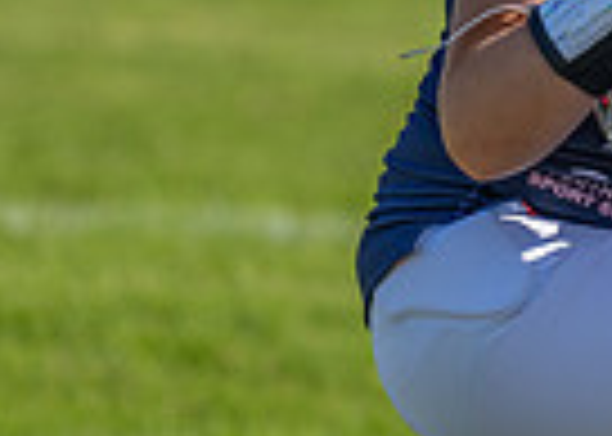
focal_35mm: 998
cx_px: 716
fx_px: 17338
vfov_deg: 1.4
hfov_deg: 2.0
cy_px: 142
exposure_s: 1/2000
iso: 100
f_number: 2.8
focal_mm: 180
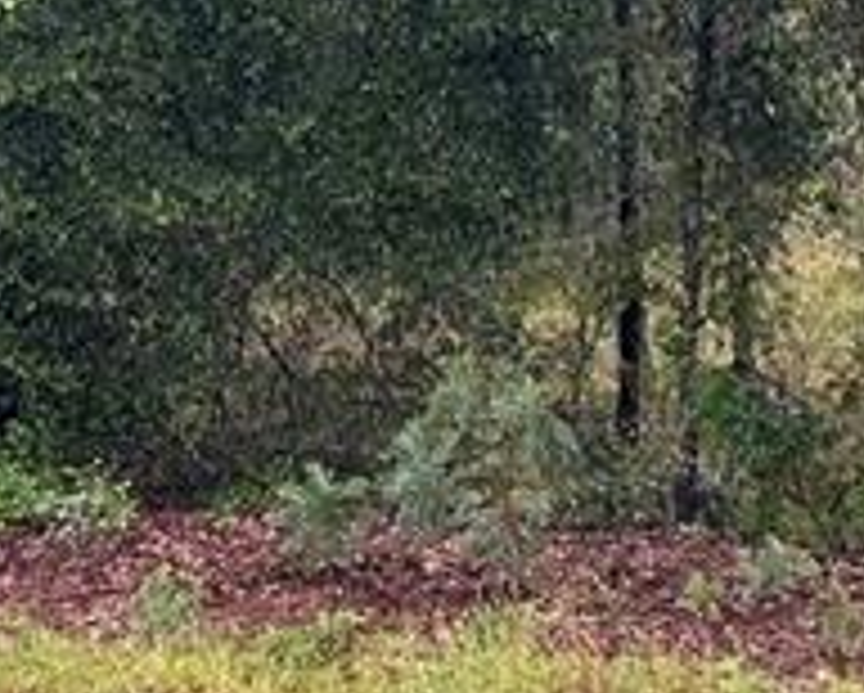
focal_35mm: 135
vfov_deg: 11.0
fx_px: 3456
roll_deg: +0.6
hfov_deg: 14.2
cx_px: 522
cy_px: -378
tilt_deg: +7.2
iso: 40
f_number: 1.5
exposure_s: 1/192
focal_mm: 5.7
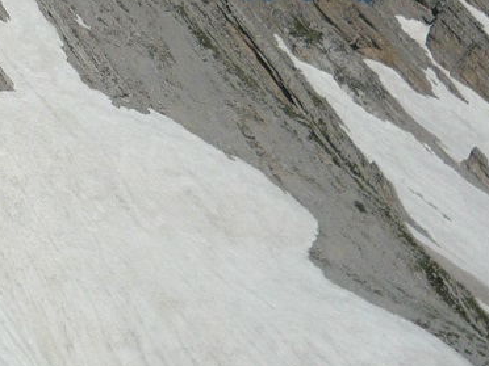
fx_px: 1639
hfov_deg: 16.1
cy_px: 72
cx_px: -137
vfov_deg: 12.7
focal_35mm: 116
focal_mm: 5.5
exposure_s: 1/800
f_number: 8
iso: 100
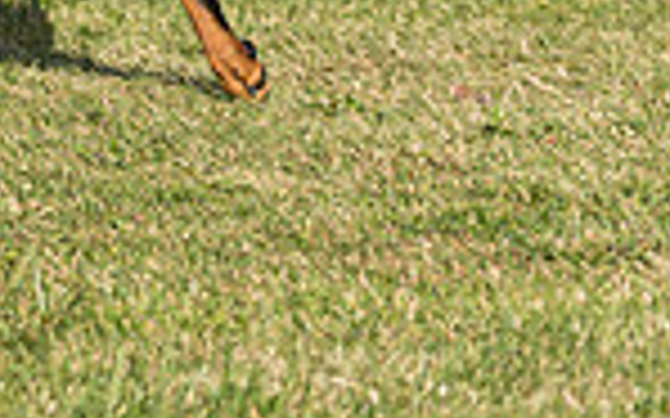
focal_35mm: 650
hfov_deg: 3.2
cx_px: -407
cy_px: -589
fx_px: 11864
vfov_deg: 2.0
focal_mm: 141
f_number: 5.6
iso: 200
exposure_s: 1/1000
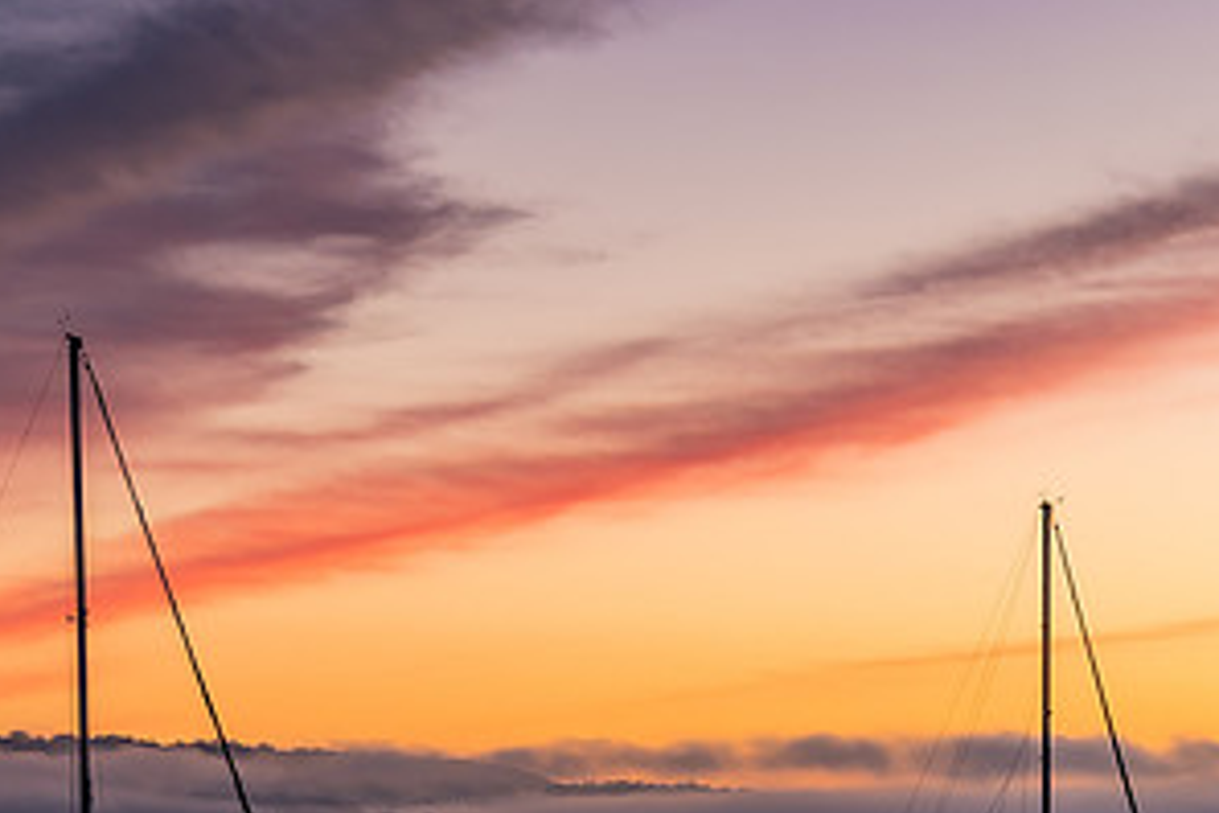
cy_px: 972
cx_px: 52
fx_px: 4943
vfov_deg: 9.3
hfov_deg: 13.9
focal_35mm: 146
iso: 50
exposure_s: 1.3
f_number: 10
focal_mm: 38
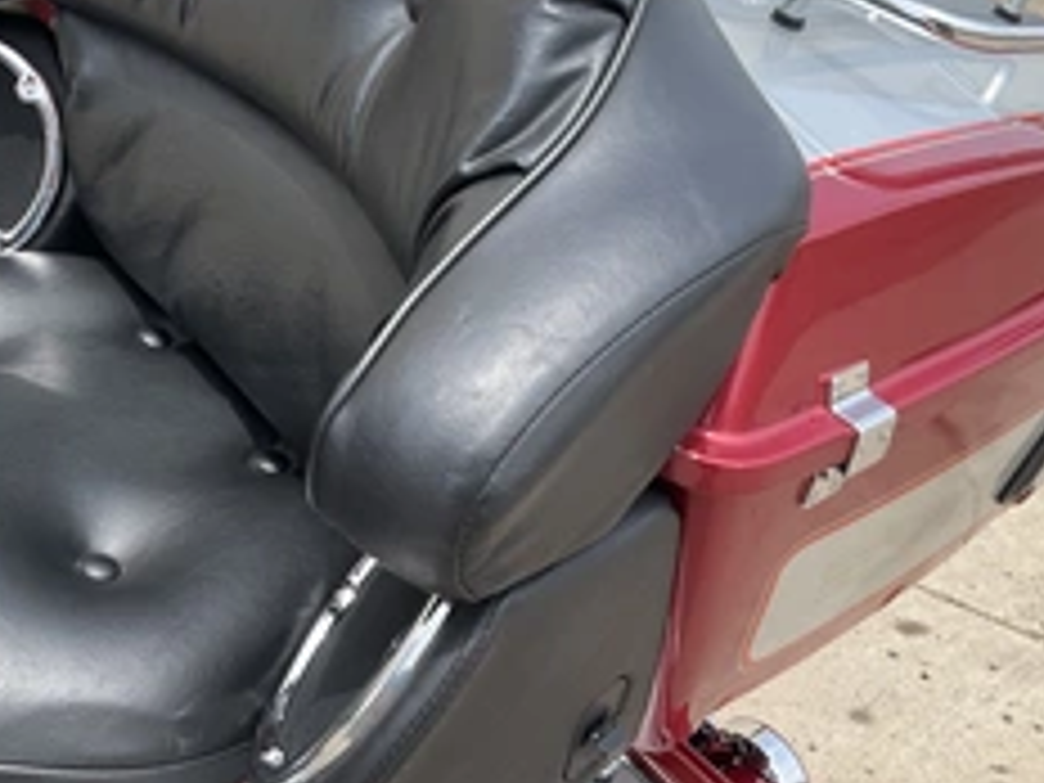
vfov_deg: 29.0
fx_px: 1508
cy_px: 284
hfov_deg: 37.5
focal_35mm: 50
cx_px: 292
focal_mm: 3
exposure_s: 1/728
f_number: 1.8
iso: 25
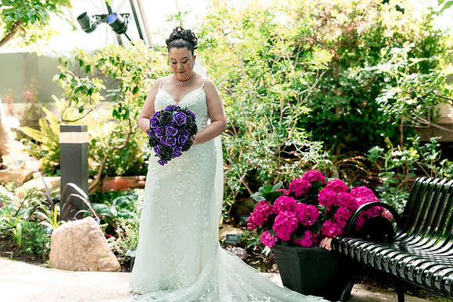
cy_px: 151
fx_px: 566
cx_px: 226
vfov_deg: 29.9
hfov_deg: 43.6
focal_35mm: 45
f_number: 4.5
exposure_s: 1/160
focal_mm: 45
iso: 200
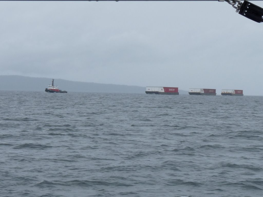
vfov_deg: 13.3
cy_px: 98
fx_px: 843
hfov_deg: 17.7
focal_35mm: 111
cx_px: 132
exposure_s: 1/320
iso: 100
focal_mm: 11.1
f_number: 5.6
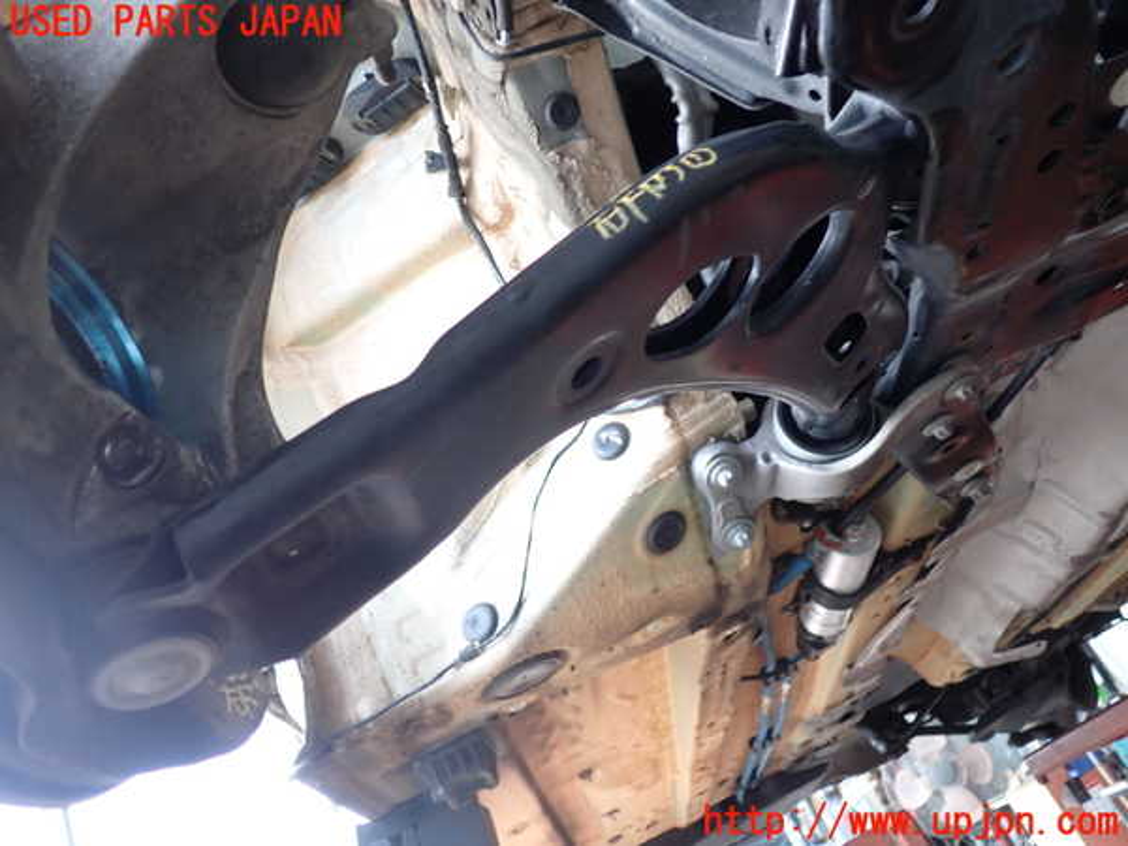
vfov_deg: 46.8
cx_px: 564
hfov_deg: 60.0
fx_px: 978
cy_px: 423
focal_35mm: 30
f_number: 2.3
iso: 200
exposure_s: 1/40
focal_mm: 5.4
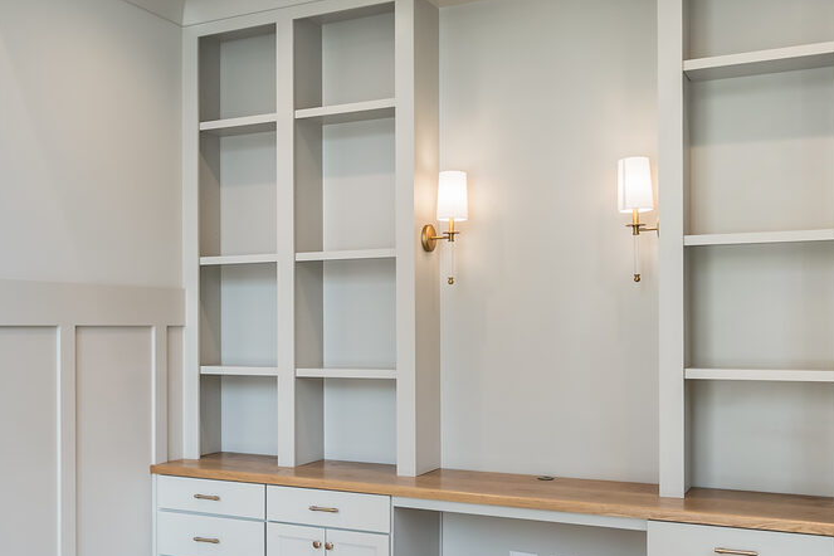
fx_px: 950
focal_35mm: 41
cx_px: 318
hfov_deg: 47.0
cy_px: 318
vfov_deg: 32.6
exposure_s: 1/125
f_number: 5.6
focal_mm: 17
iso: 200
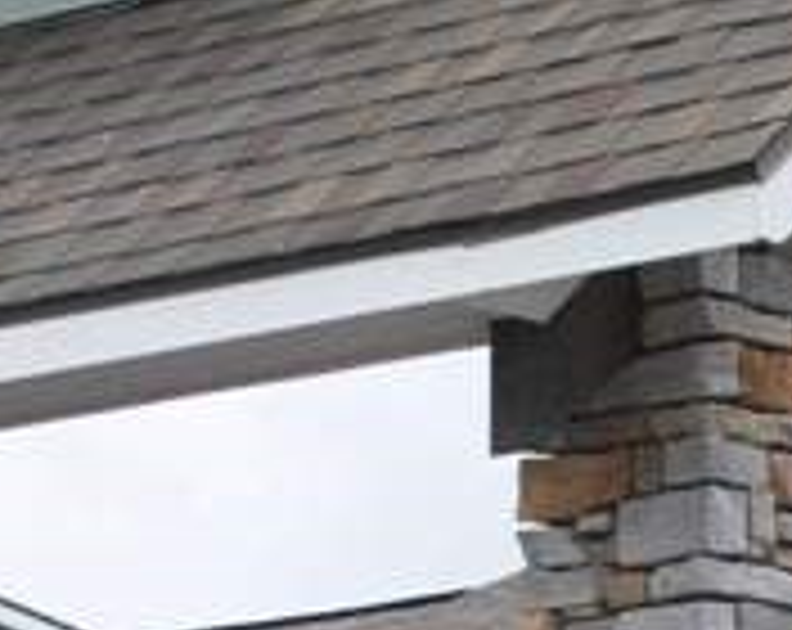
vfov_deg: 5.2
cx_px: 860
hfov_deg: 6.7
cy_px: 1388
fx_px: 6730
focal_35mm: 288
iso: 100
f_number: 7.1
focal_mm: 35
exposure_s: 1/200
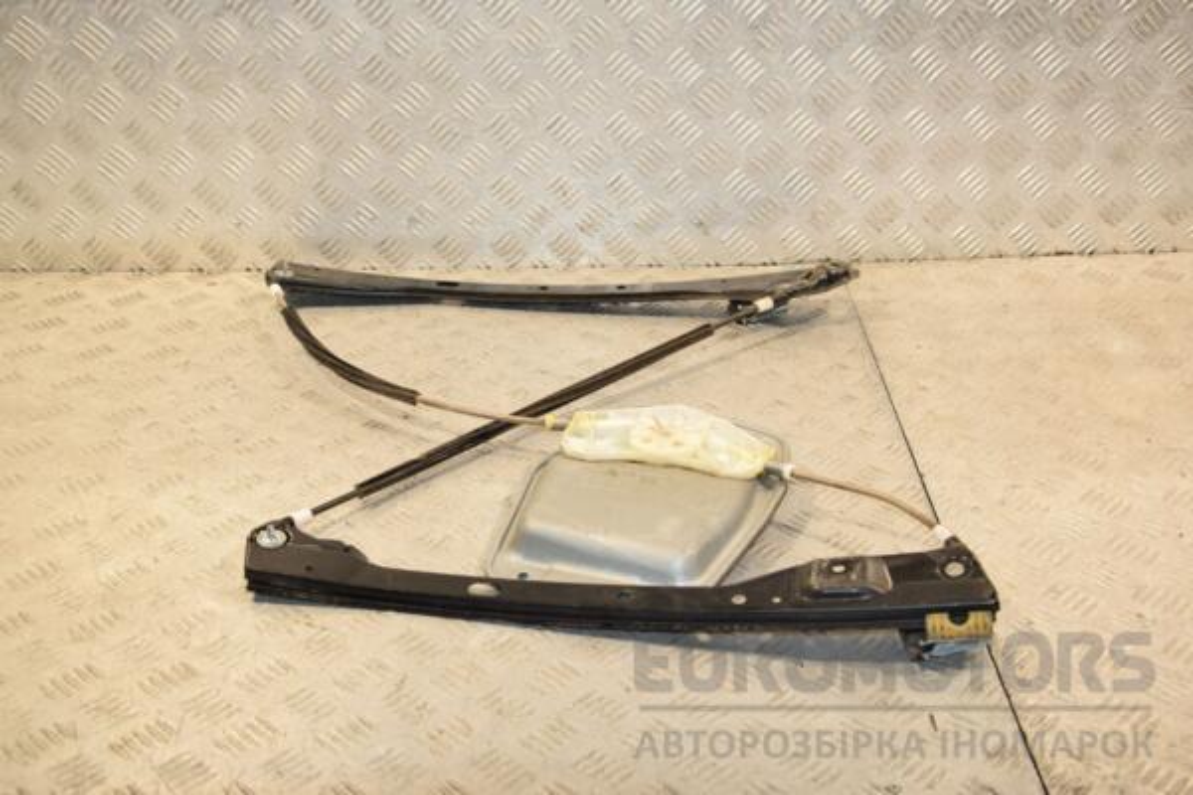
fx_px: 1491
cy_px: 398
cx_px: 596
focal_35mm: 45
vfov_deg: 29.9
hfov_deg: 43.6
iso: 800
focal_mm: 30
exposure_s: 1/200
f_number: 6.3
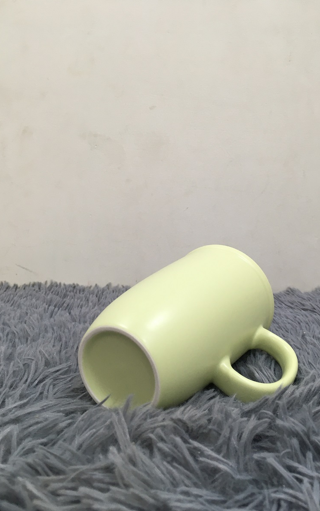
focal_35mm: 31
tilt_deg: -9.2
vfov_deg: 61.2
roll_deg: +0.7
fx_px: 432
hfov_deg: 40.4
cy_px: 257
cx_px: 191
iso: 80
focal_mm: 4.15
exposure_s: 1/33
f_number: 2.2
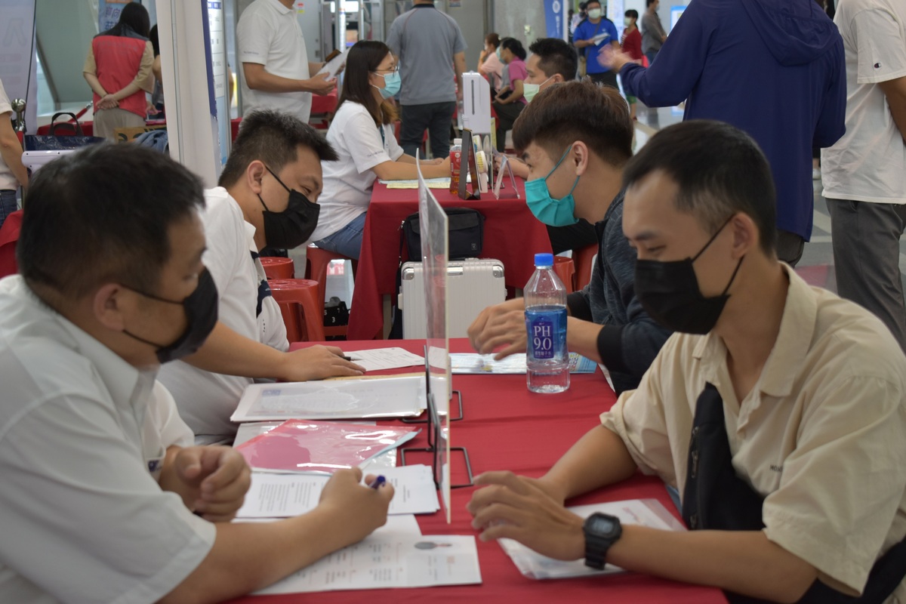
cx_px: 453
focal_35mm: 72
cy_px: 302
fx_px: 1812
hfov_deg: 28.1
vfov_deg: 18.9
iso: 500
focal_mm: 48
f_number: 5.3
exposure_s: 1/40
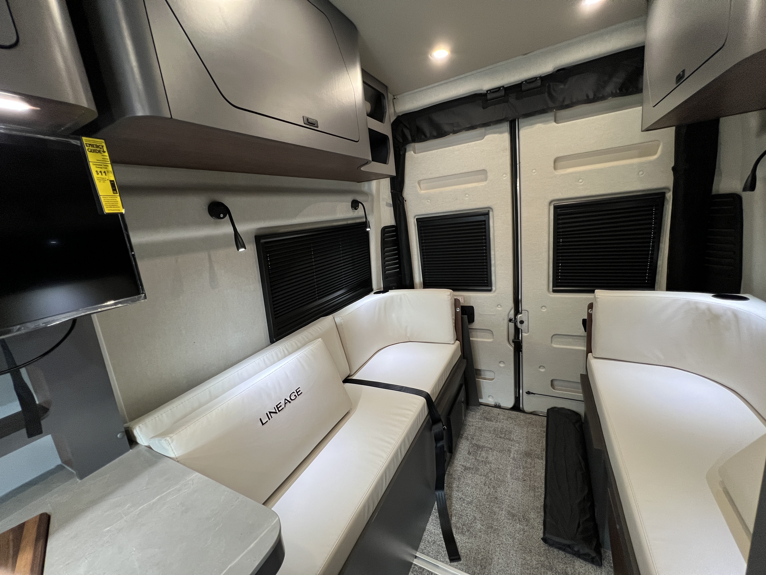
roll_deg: +5.1
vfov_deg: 89.9
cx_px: 383
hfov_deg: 106.2
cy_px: 288
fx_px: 288
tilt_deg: -11.2
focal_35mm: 13
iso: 250
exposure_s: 1/64
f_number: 1.8
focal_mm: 1.57
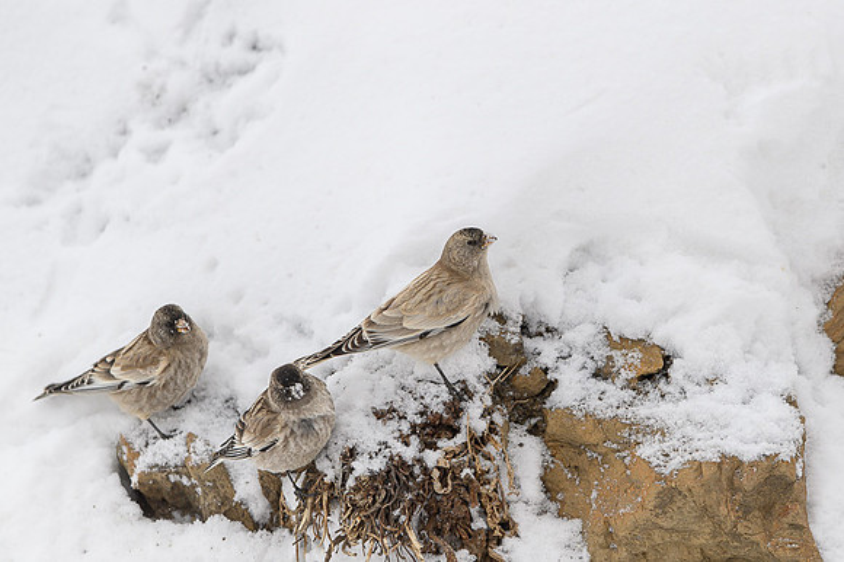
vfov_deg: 2.5
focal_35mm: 541
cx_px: 457
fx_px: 12675
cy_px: 258
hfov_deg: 3.8
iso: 250
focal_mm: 500
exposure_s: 1/3200
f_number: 4
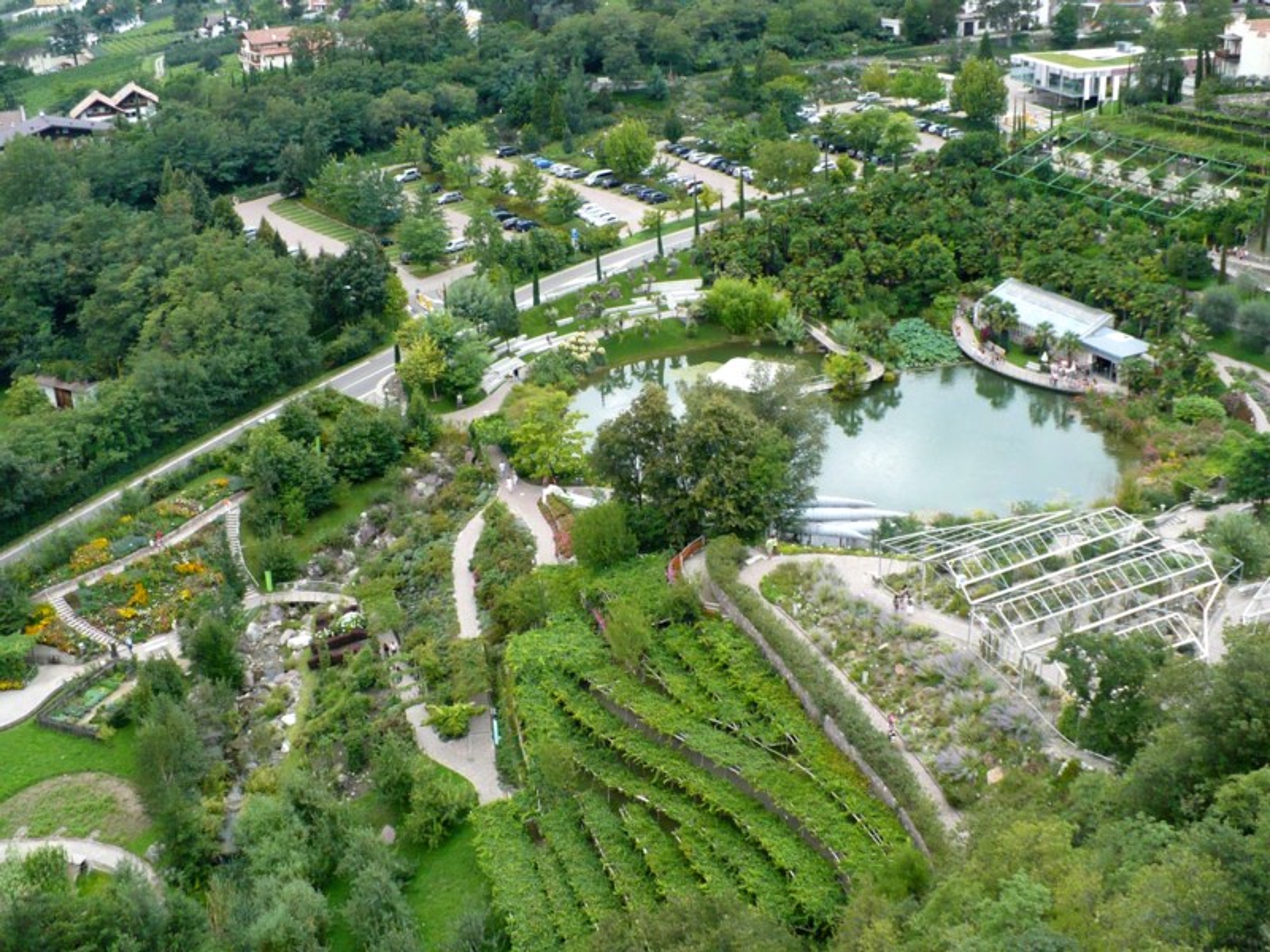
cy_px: 476
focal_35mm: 40
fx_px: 1468
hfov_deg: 46.8
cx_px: 635
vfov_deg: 36.0
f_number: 2.8
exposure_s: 1/250
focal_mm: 6.1
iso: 200
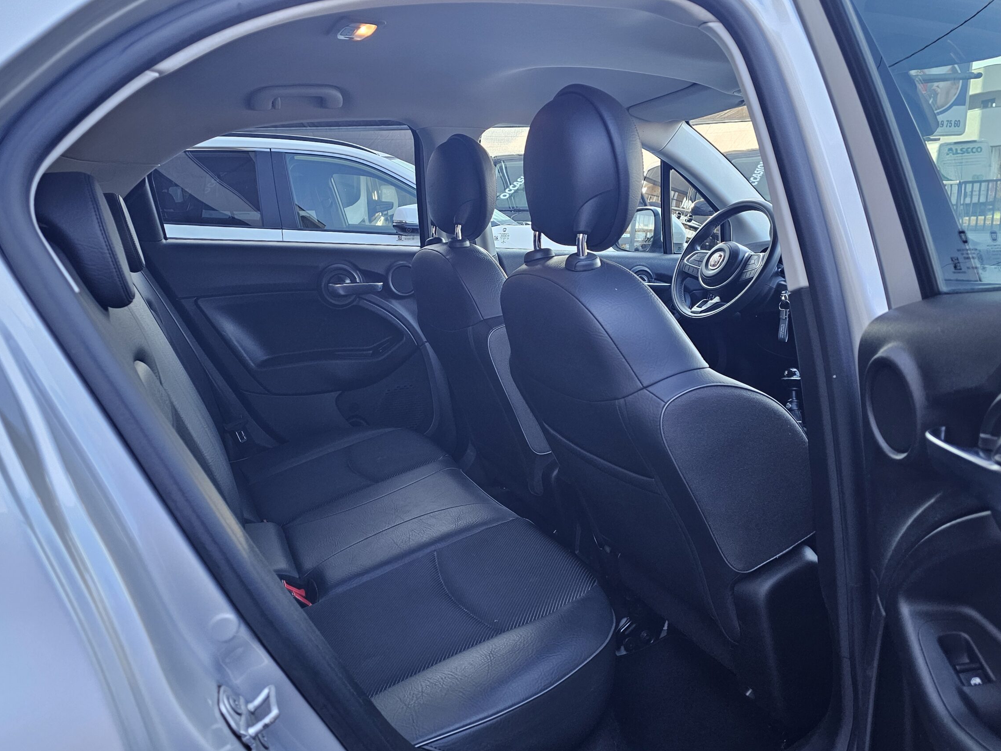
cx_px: 480
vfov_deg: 53.0
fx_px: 752
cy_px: 382
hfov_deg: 67.3
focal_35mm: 26
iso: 200
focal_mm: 6.3
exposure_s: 1/190
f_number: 1.7
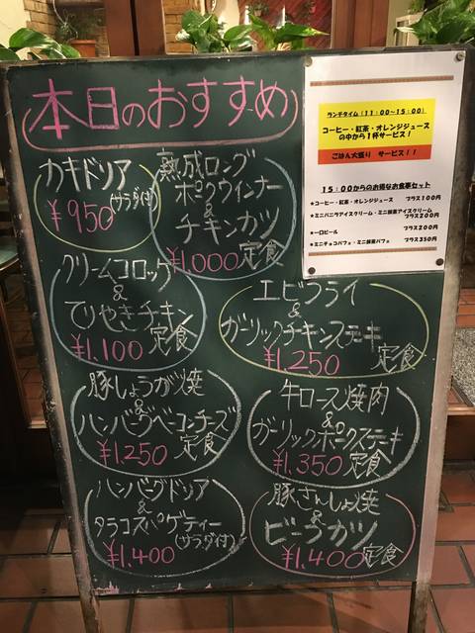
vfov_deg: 61.7
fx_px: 531
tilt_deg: -24.3
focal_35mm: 29
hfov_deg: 48.2
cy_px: 316
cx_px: 238
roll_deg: +1.5
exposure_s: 1/15
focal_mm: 4.15
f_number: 2.2
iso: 200
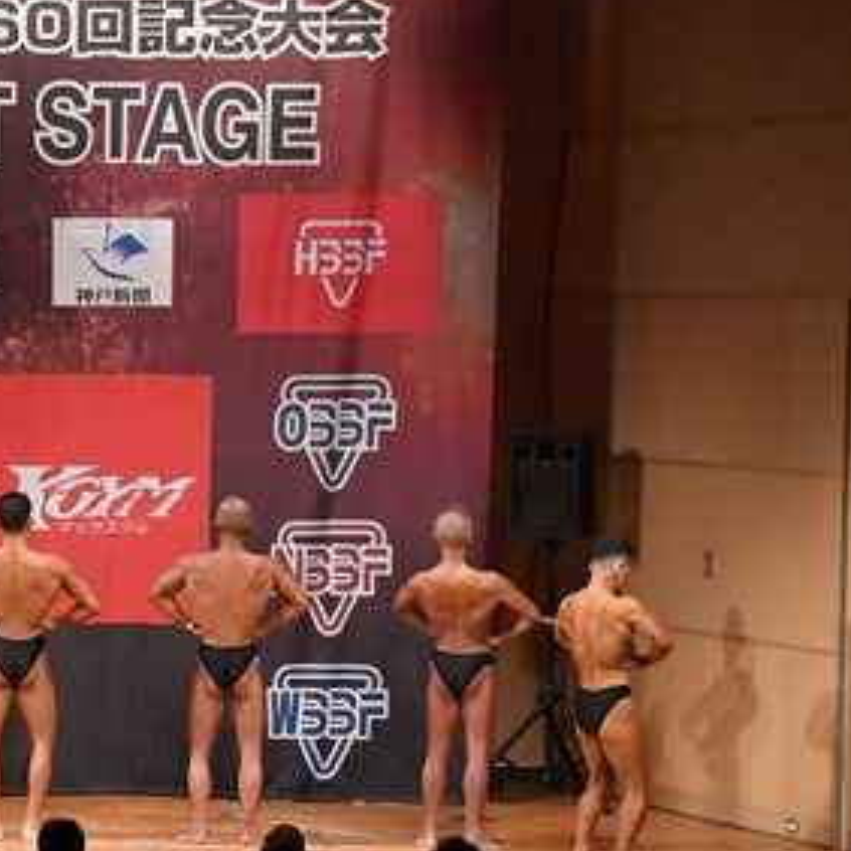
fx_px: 4673
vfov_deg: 10.4
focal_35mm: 168
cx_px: -107
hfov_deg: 10.3
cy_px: 643
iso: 9000
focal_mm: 48
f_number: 5.6
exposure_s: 1/400
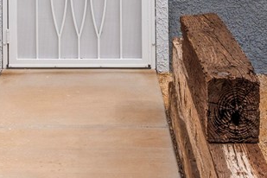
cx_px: 79
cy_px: -131
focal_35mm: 116
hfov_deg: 17.6
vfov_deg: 11.1
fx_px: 860
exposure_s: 1/8000
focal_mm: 22
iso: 400
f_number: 8
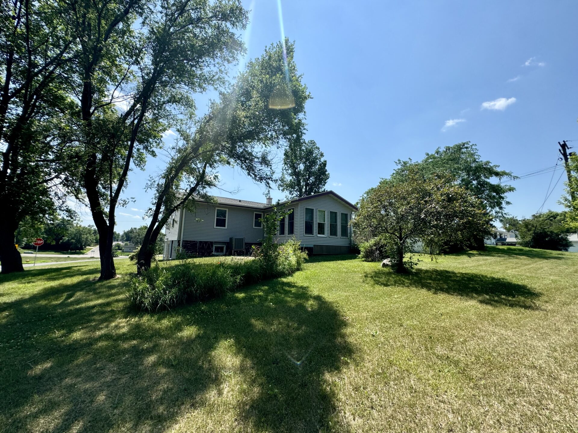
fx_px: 234
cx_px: 289
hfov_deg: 102.1
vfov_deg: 85.7
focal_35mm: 14
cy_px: 216
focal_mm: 2.22
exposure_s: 1/1789
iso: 50
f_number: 2.2
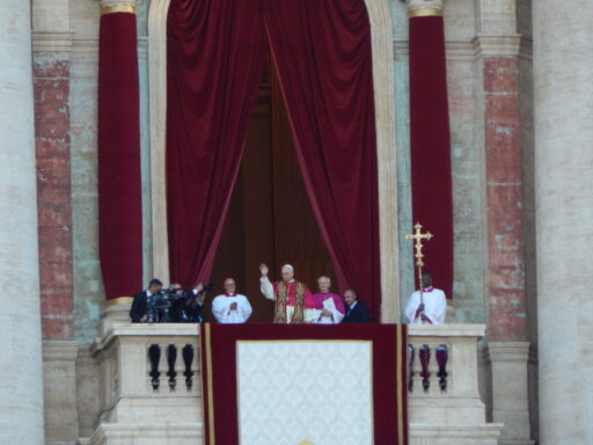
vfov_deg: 2.5
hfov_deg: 3.3
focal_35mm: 596
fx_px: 10210
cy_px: 222
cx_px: 296
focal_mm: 107.1
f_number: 5.8
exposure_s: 1/200
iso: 400
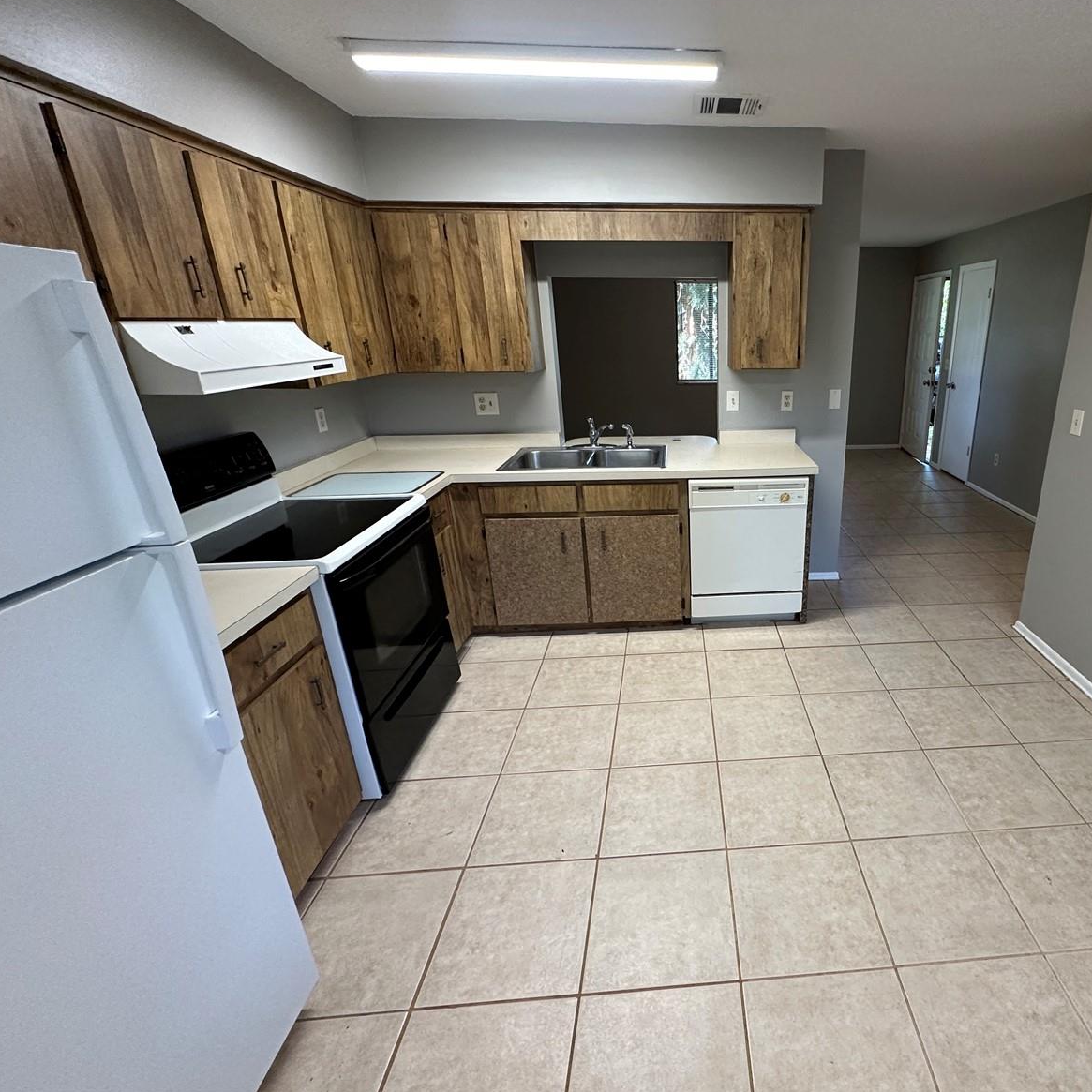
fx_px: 607
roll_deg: +0.6
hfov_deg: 81.2
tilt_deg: -18.8
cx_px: 726
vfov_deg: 84.0
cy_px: 533
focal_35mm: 17
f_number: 2.2
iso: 250
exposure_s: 1/120
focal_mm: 2.22
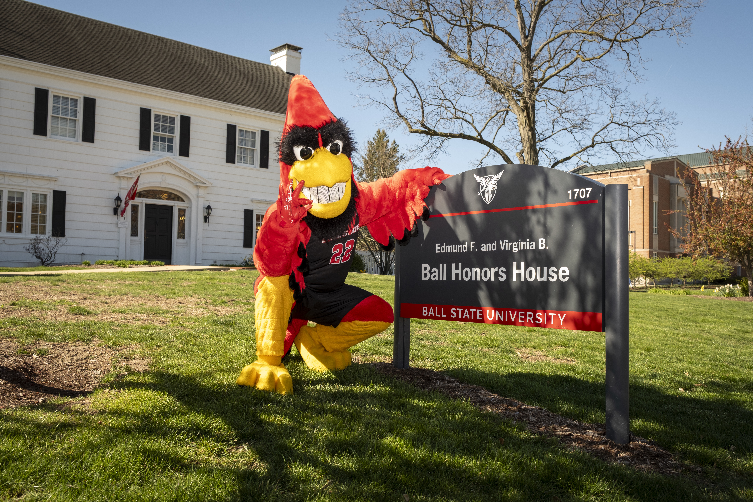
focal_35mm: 32
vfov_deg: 41.1
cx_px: 376
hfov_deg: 58.7
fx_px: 669
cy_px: 251
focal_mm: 21.3
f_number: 5.6
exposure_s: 1/250
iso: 200
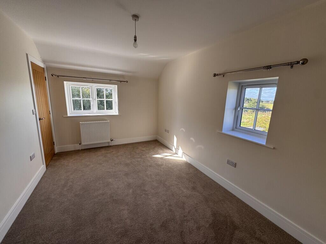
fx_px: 132
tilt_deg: -9.1
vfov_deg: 85.7
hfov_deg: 102.1
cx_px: 163
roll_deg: -0.7
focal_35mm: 14
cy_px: 122
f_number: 2.2
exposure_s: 1/136
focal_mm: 2.22
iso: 40
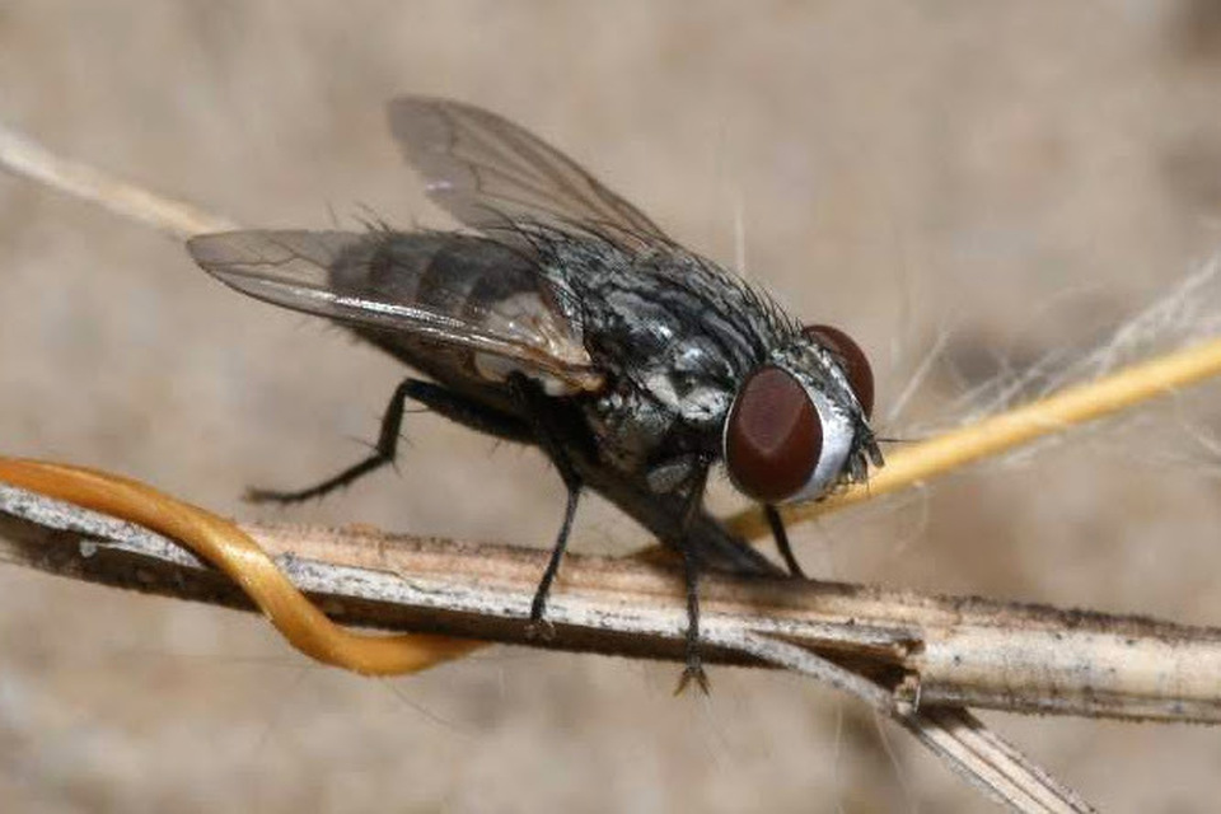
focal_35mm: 158
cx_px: 610
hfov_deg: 13.0
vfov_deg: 8.7
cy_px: 407
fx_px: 5341
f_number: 29
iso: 100
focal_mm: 105
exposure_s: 1/60
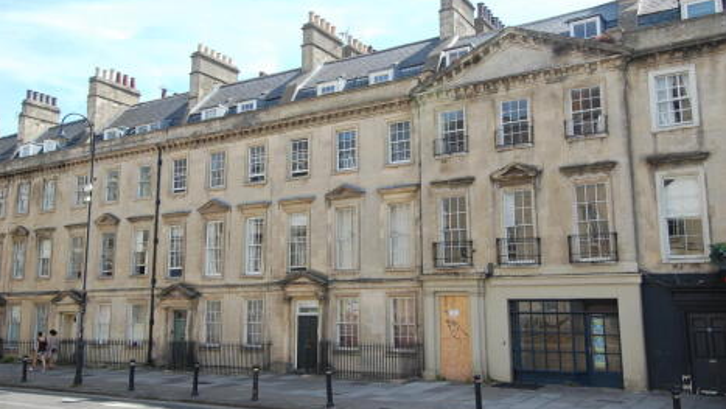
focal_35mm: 32
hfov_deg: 61.0
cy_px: 198
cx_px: 358
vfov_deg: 36.7
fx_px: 616
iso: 200
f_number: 8
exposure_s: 1/250
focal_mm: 20
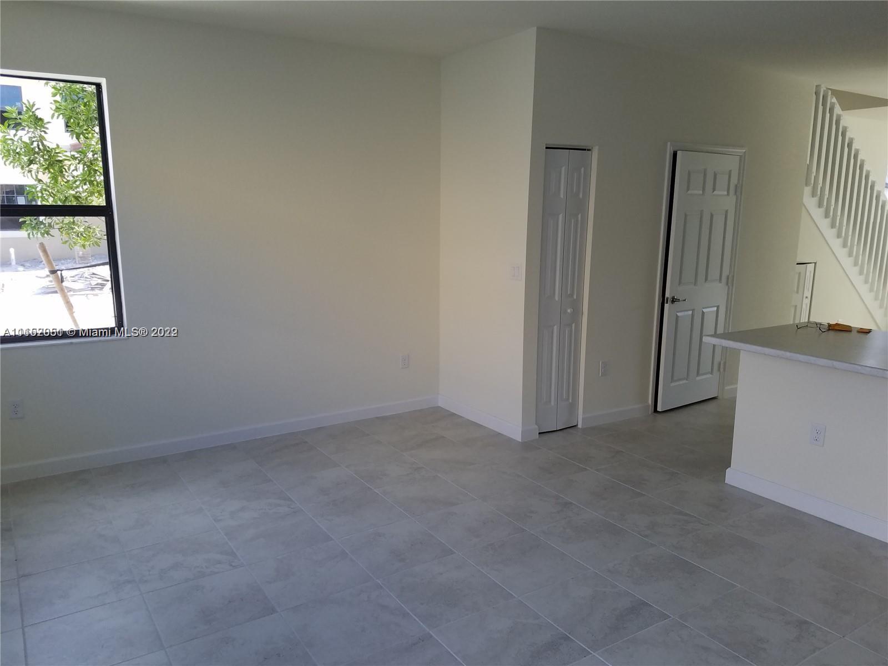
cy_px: 333
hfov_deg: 67.3
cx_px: 444
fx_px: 667
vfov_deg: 53.1
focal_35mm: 26
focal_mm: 4.2
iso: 64
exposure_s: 1/120
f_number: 1.7
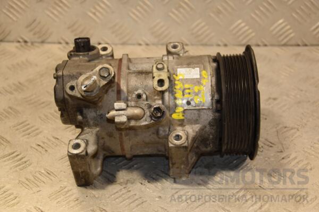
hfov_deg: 29.9
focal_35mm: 68
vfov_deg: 20.2
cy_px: 106
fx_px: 598
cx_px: 160
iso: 800
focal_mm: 45
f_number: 4.8
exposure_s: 1/160
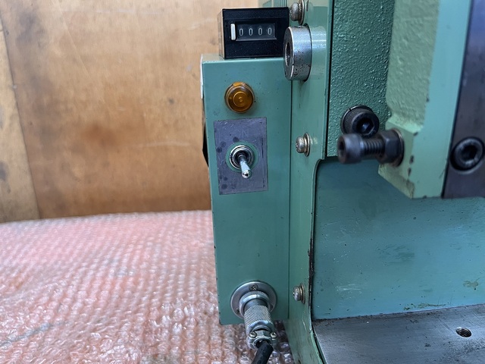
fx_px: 364
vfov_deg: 53.1
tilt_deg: -21.2
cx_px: 242
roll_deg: +2.1
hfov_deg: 67.3
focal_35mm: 26
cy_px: 182
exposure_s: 1/60
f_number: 1.6
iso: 125
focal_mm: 5.1
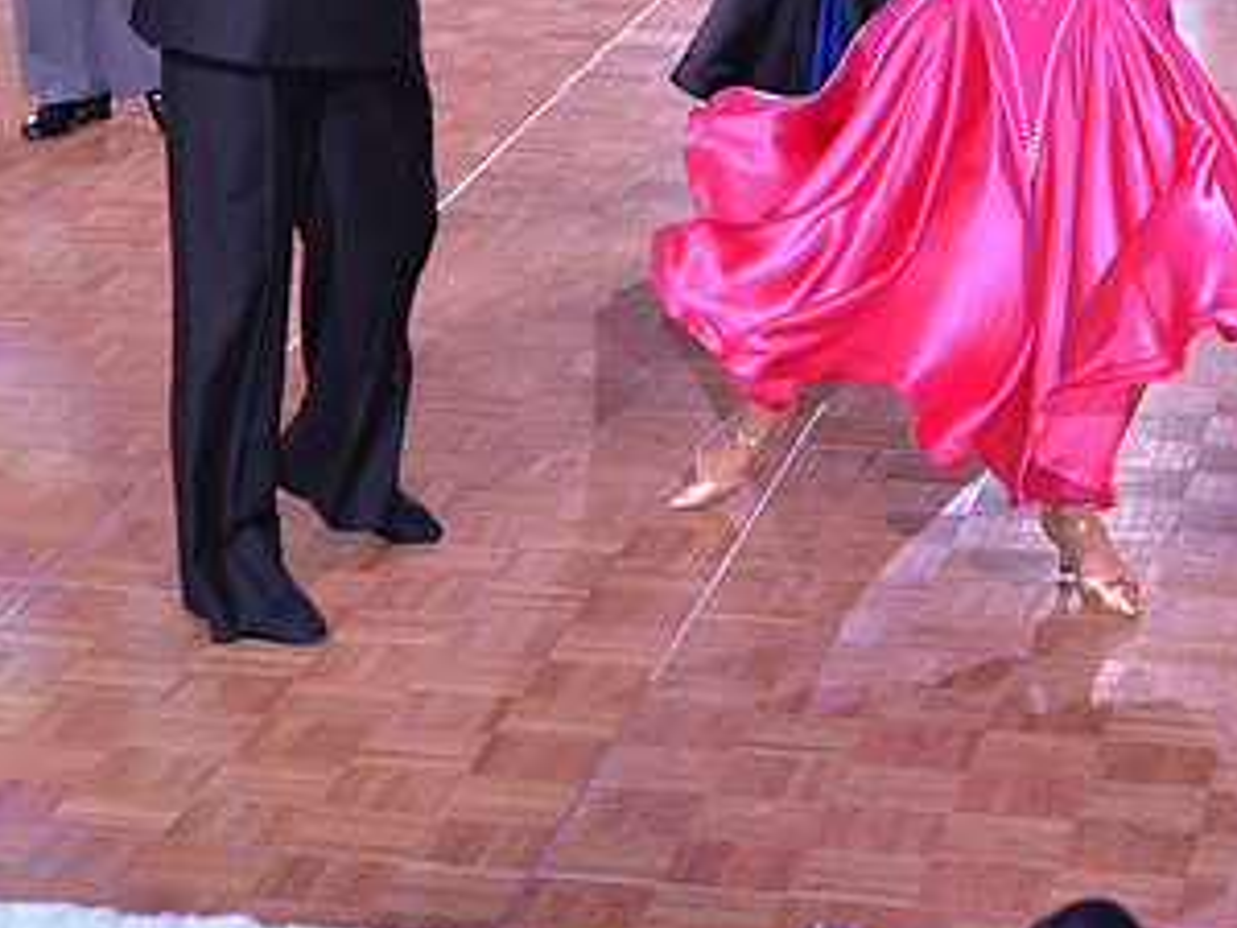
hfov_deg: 13.0
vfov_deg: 9.6
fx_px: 5432
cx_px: 691
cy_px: -202
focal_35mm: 152
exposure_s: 1/250
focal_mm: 82
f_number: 5.6
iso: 2000
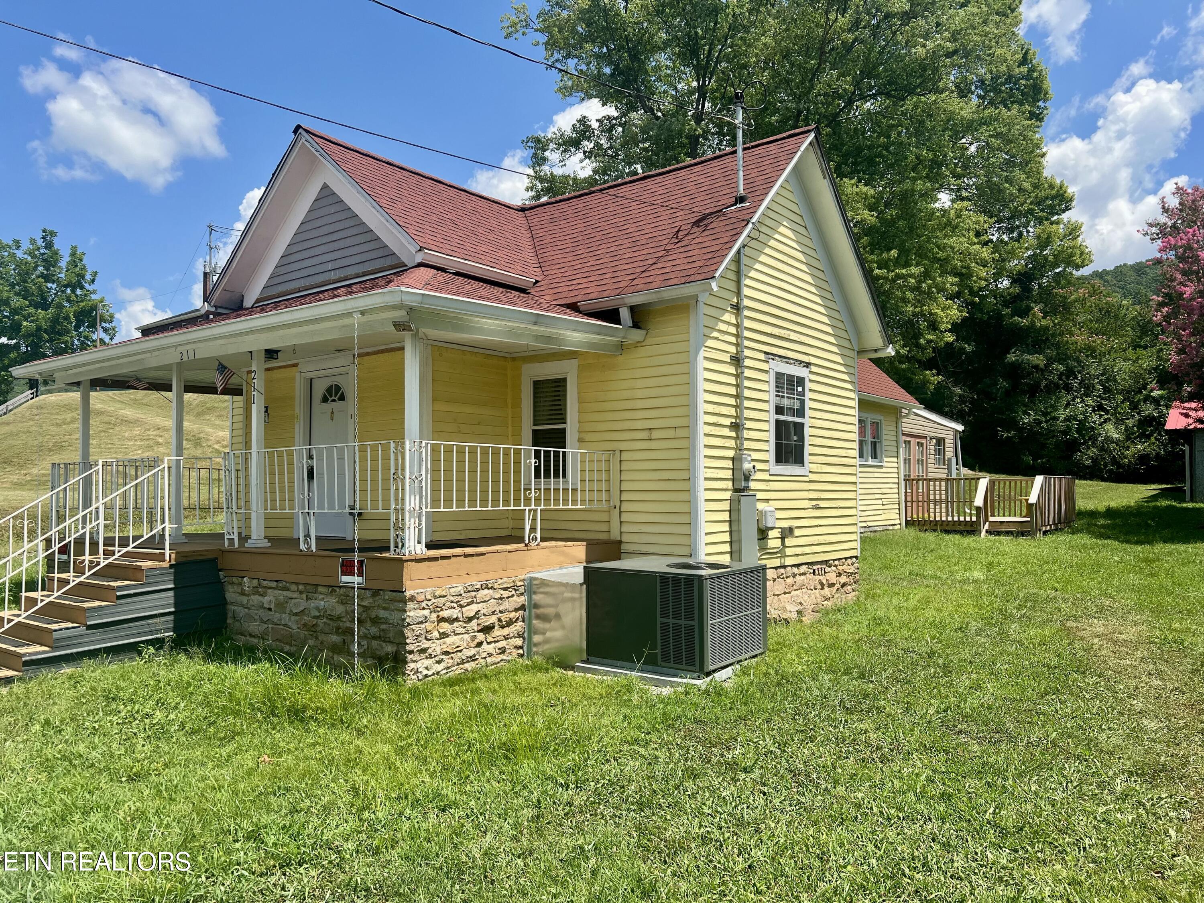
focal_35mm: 26
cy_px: 452
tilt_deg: +1.8
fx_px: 904
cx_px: 602
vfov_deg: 53.1
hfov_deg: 67.3
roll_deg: +0.1
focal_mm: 5.7
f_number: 1.5
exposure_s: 1/3704
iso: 50
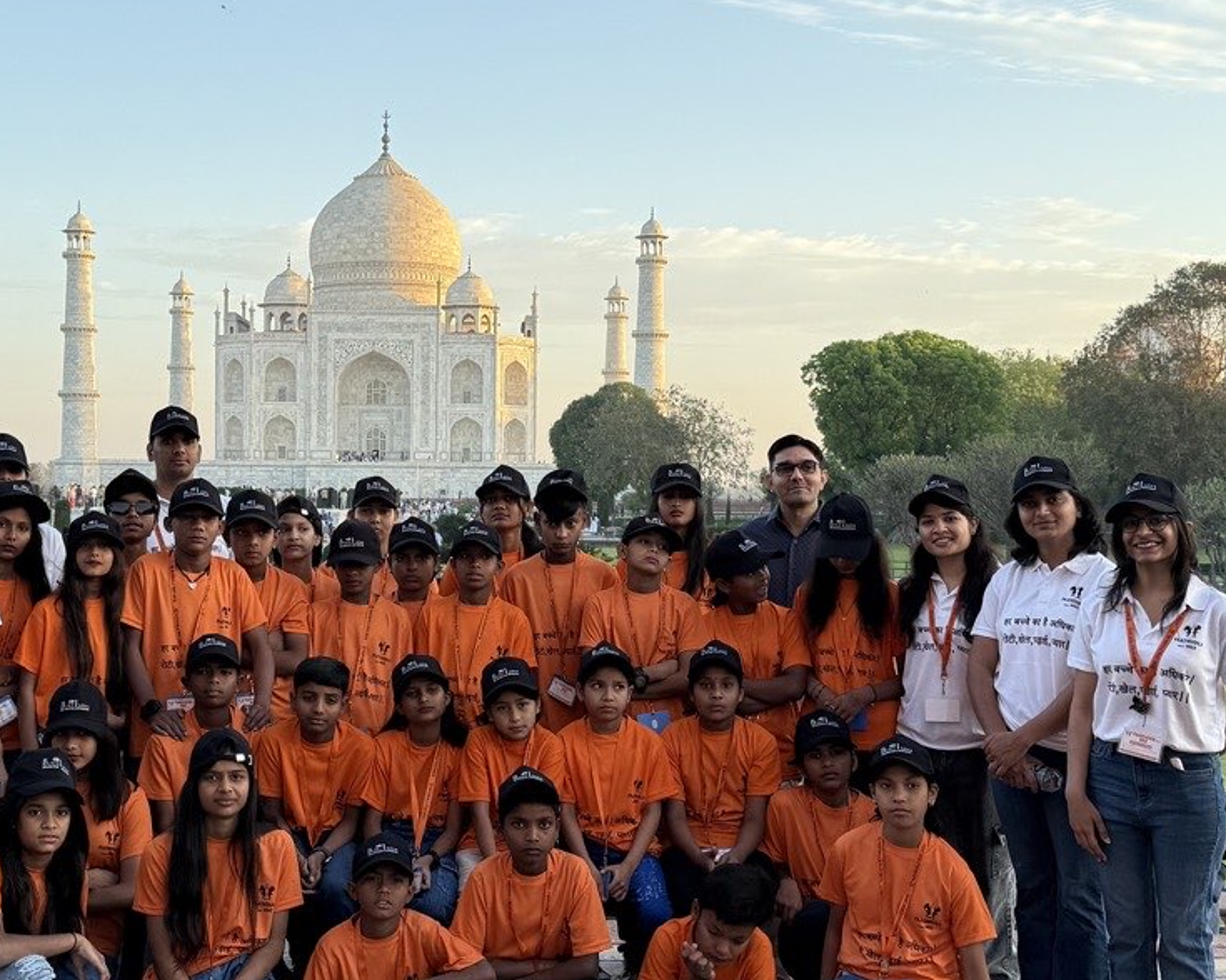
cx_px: 475
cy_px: 487
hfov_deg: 36.5
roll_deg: +0.3
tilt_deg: +1.0
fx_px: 1851
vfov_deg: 29.7
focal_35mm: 51
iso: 80
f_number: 1.78
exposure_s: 1/514
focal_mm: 6.76
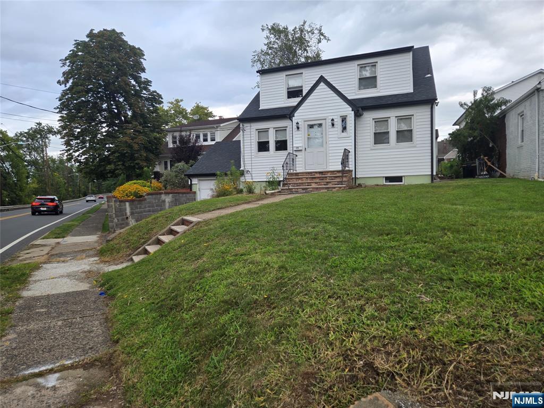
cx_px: 272
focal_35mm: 23
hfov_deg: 73.9
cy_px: 204
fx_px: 361
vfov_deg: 58.9
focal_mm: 5.4
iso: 25
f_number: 1.8
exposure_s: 1/738
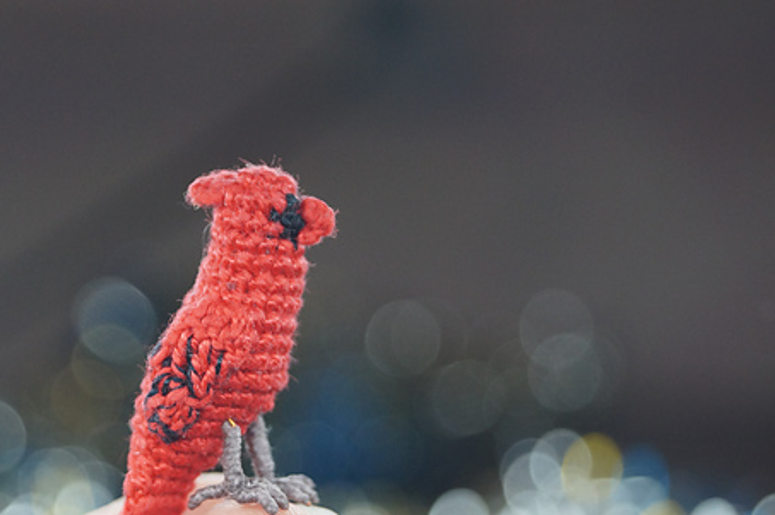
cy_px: 340
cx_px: 260
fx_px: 2279
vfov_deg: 12.9
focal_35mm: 106
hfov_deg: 19.2
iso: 800
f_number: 5.6
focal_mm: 50
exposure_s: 1/160
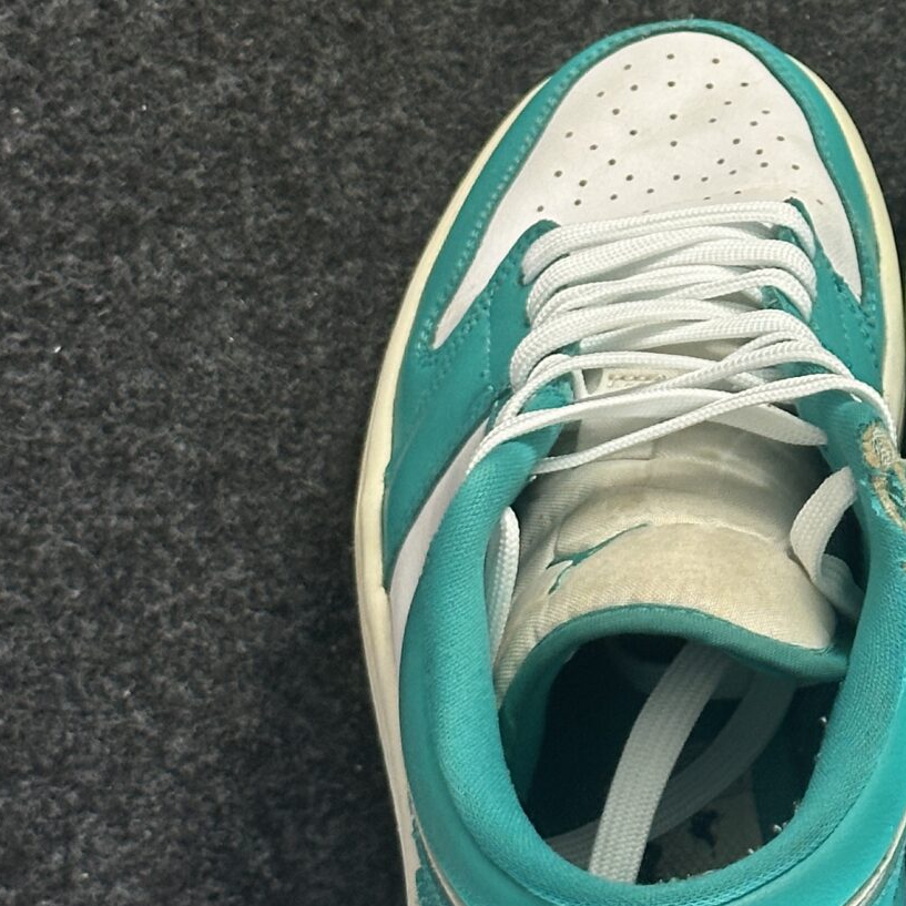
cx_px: 951
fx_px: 3938
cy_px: 284
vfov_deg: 13.1
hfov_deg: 12.9
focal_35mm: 133
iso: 200
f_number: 1.78
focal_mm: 6.86
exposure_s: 1/50
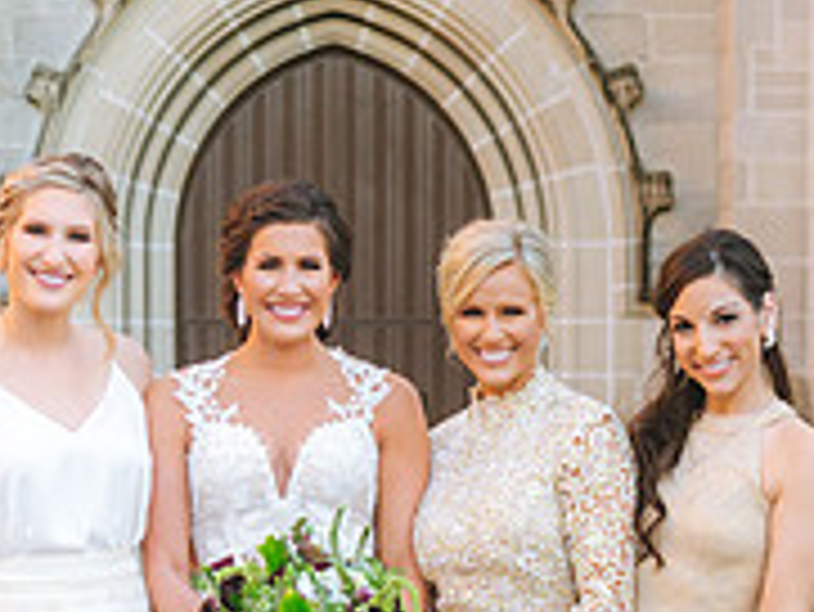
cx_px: 364
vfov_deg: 11.4
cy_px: 580
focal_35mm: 129
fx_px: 3035
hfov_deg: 15.3
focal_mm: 42
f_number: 3.2
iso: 500
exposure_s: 1/250
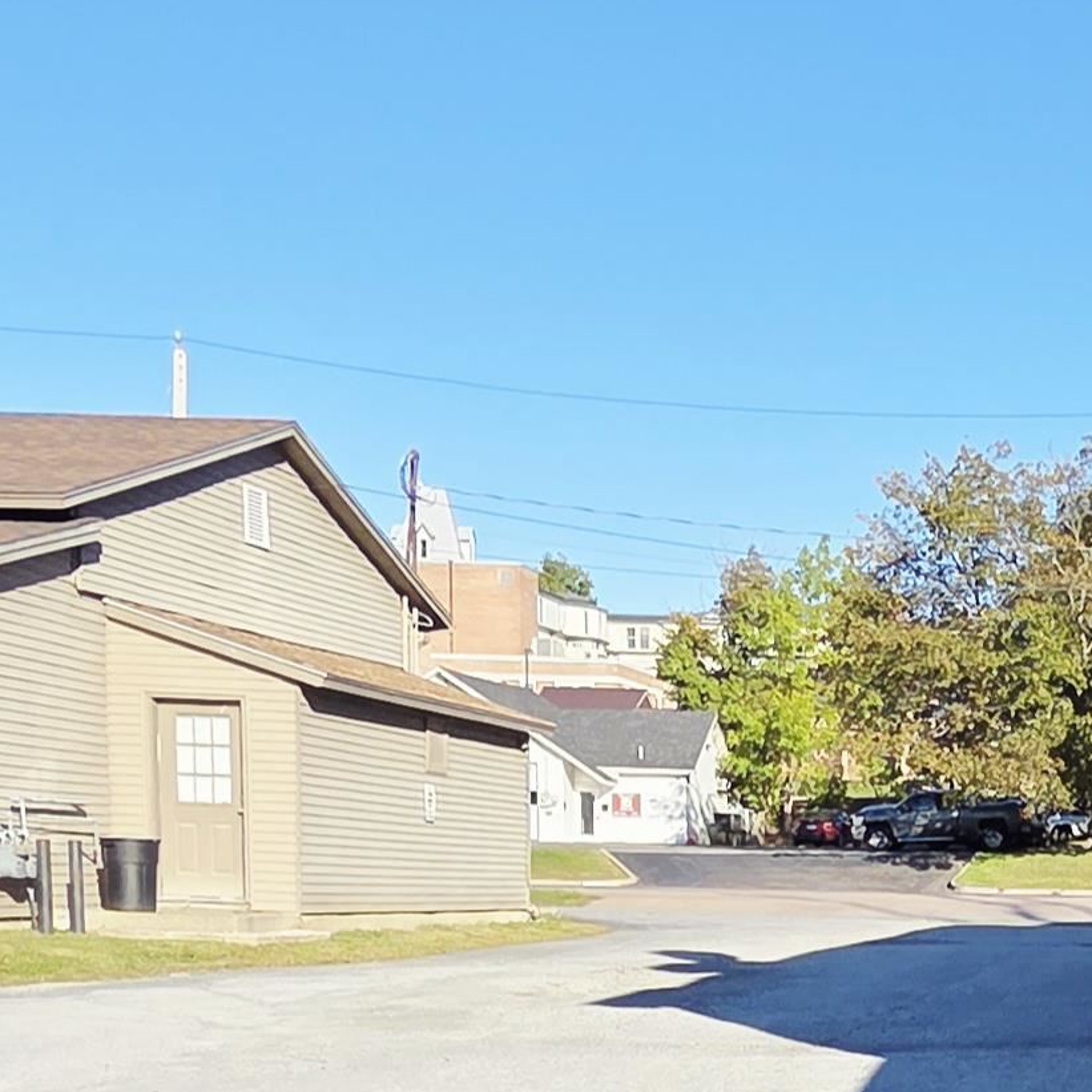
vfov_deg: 39.9
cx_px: 1206
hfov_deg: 34.5
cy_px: 448
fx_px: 1499
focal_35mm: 42
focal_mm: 2.2
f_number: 2.2
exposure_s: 1/2500
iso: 50
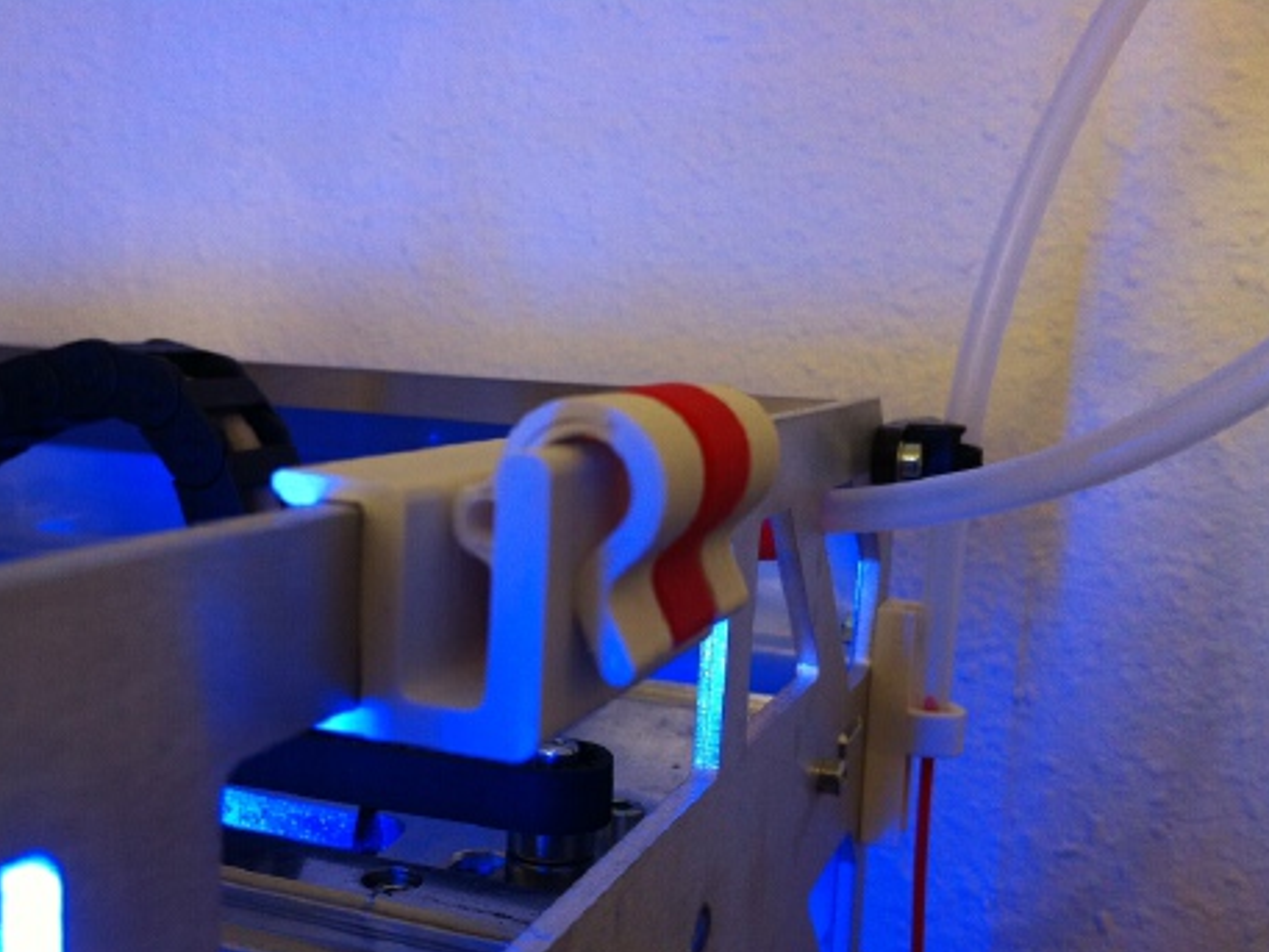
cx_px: 553
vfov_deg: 35.1
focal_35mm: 41
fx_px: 1503
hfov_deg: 45.7
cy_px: 547
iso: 125
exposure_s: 1/15
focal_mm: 3.85
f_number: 2.8
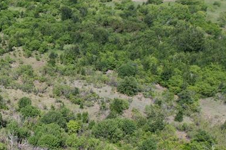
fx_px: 370
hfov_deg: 27.8
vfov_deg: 21.7
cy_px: 165
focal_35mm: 59
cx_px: -72
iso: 110
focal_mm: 8.38
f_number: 2.8
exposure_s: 1/1250
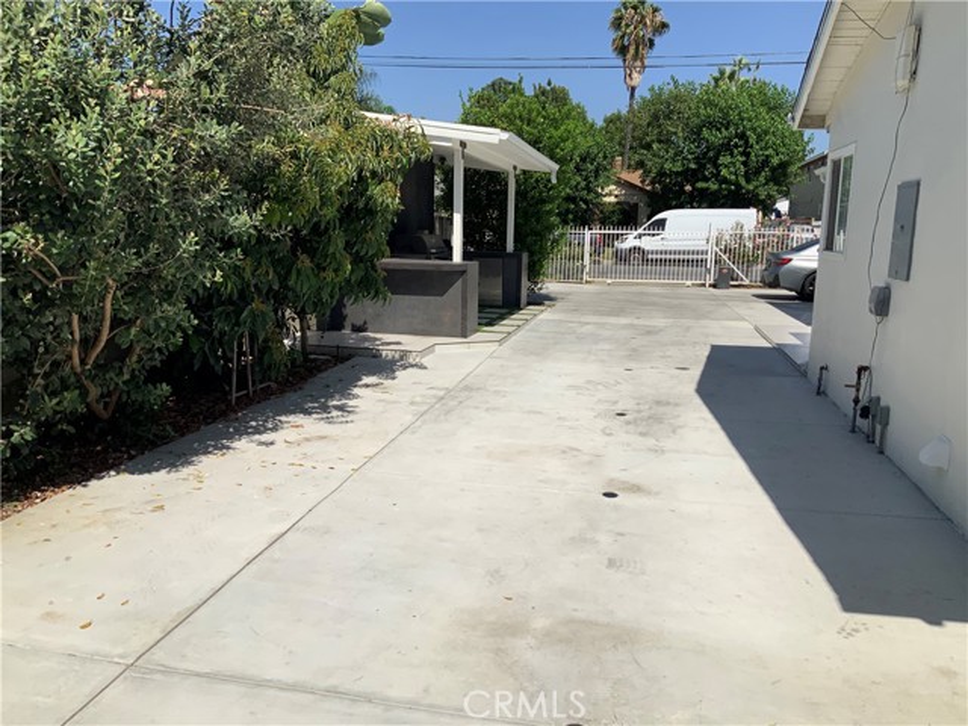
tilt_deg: -10.2
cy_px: 363
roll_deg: -0.7
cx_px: 484
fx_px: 811
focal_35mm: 29
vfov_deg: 48.2
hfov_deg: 61.7
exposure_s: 1/4065
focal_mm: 3
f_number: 1.8
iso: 20
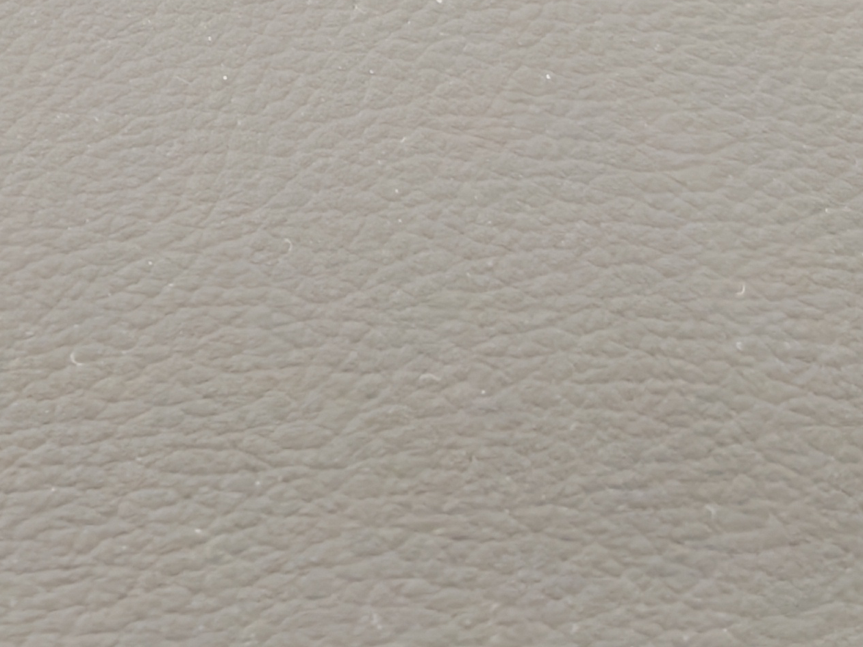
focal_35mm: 104
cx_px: -221
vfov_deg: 13.3
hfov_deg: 17.8
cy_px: -361
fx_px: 2593
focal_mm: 6.12
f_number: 1.9
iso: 2975
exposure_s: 1/50
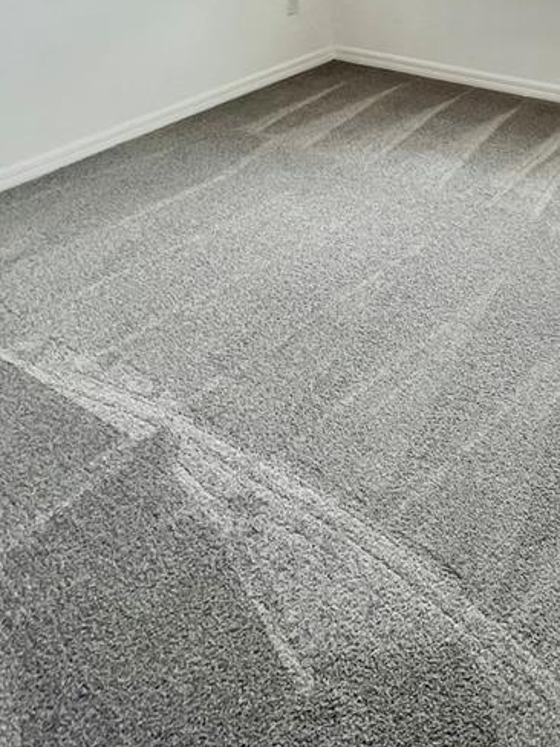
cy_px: -106
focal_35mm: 32
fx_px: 690
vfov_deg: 42.3
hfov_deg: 40.4
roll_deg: +0.2
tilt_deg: -5.0
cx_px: 517
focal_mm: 1.57
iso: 40
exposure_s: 1/120
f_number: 1.8
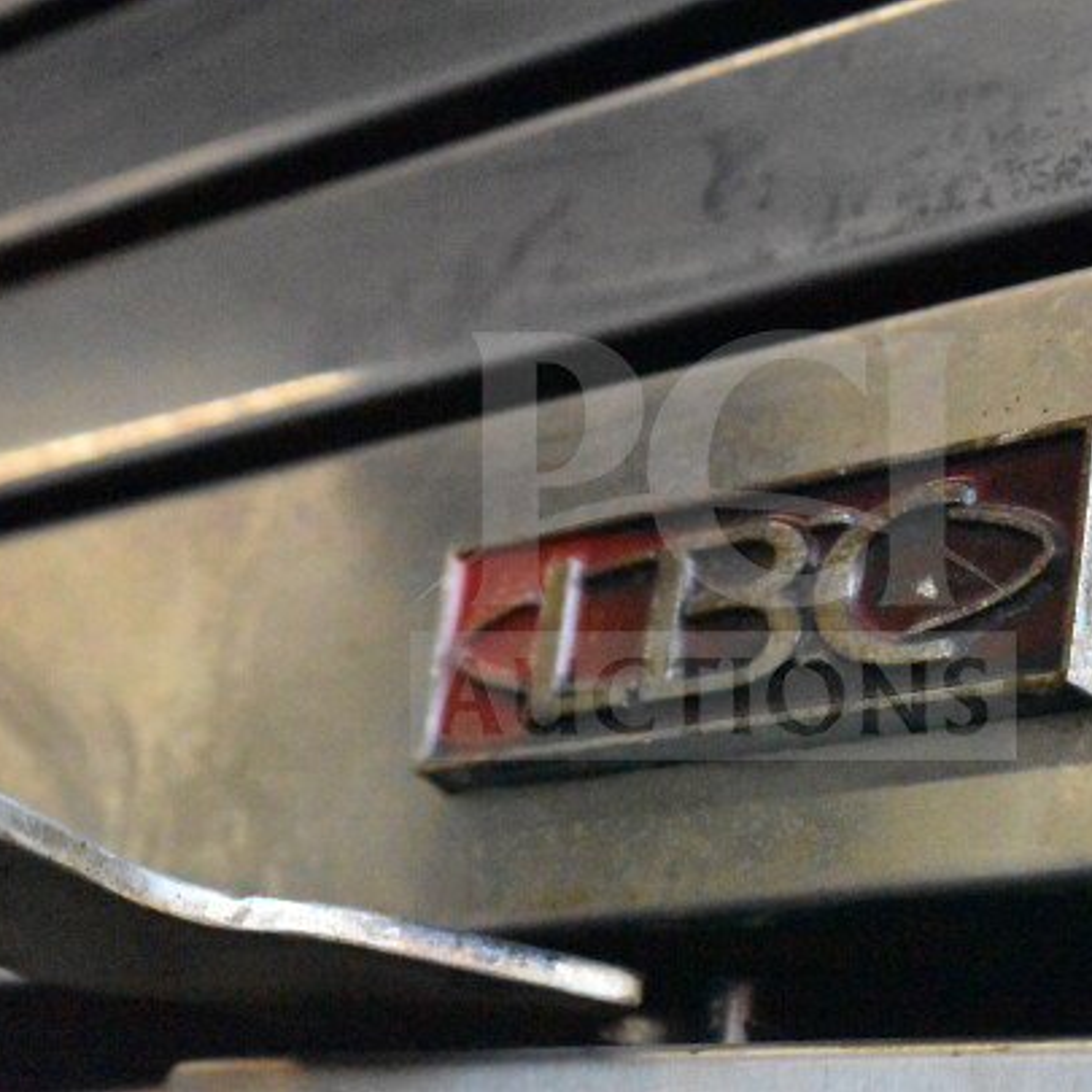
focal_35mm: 106
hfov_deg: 16.4
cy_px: 546
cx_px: 712
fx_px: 3770
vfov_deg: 16.5
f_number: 5.6
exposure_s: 1/3200
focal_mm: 55
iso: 25600
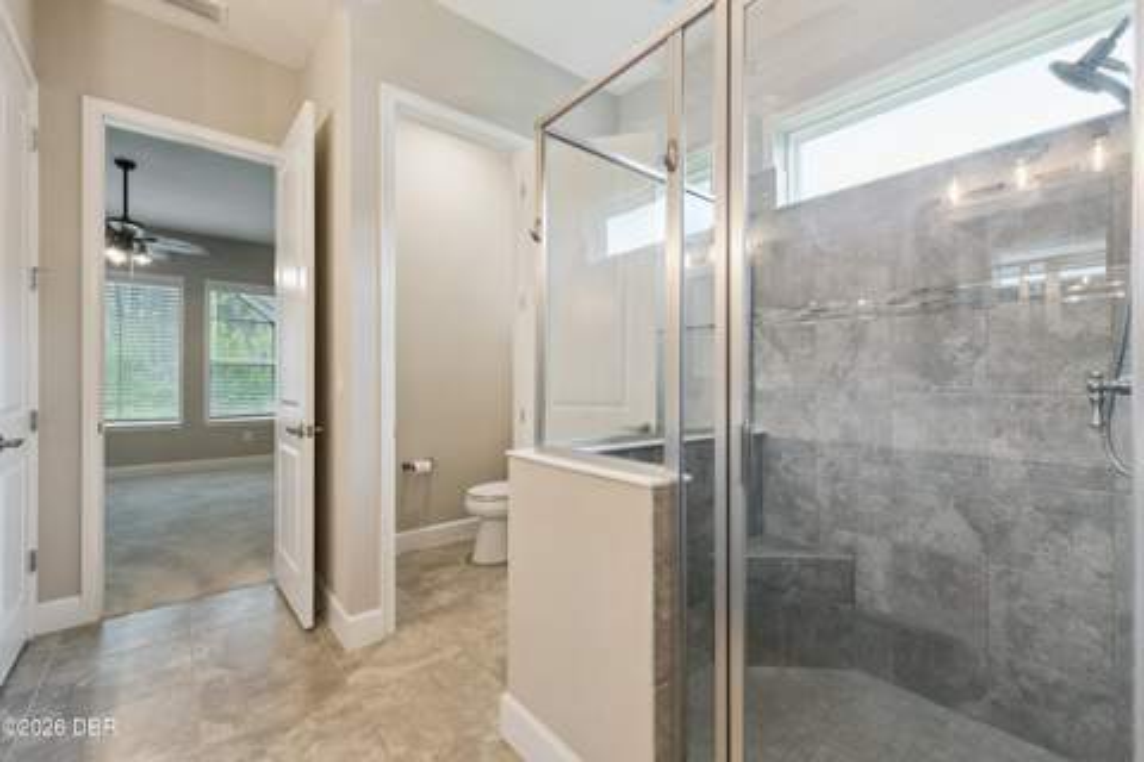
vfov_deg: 77.3
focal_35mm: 15
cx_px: 572
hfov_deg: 100.4
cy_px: 381
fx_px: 477
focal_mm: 10
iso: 640
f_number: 2.8
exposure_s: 1/160
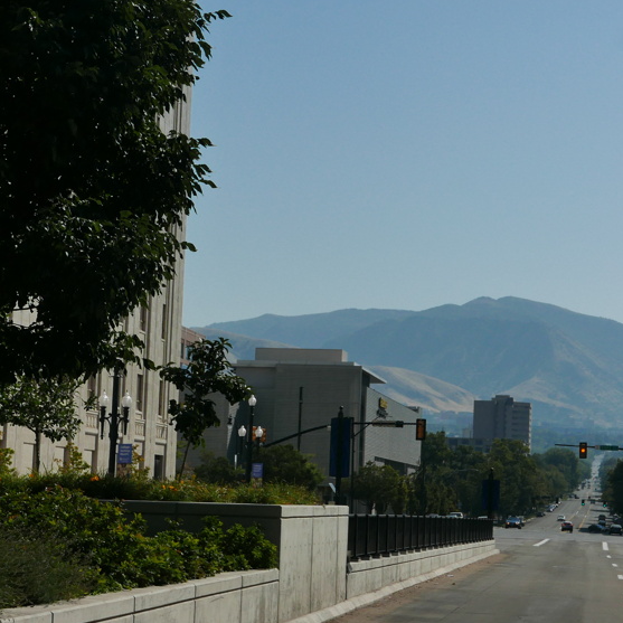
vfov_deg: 18.3
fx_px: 1934
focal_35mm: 95
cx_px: 482
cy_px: 348
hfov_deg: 18.2
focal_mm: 23.6
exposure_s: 1/3200
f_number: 5.6
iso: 200
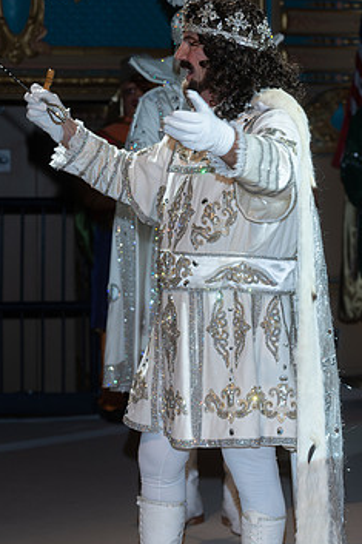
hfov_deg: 9.5
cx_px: 199
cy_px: 302
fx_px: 2174
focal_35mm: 144
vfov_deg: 14.3
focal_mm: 113
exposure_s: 1/160
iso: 320
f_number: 5.6
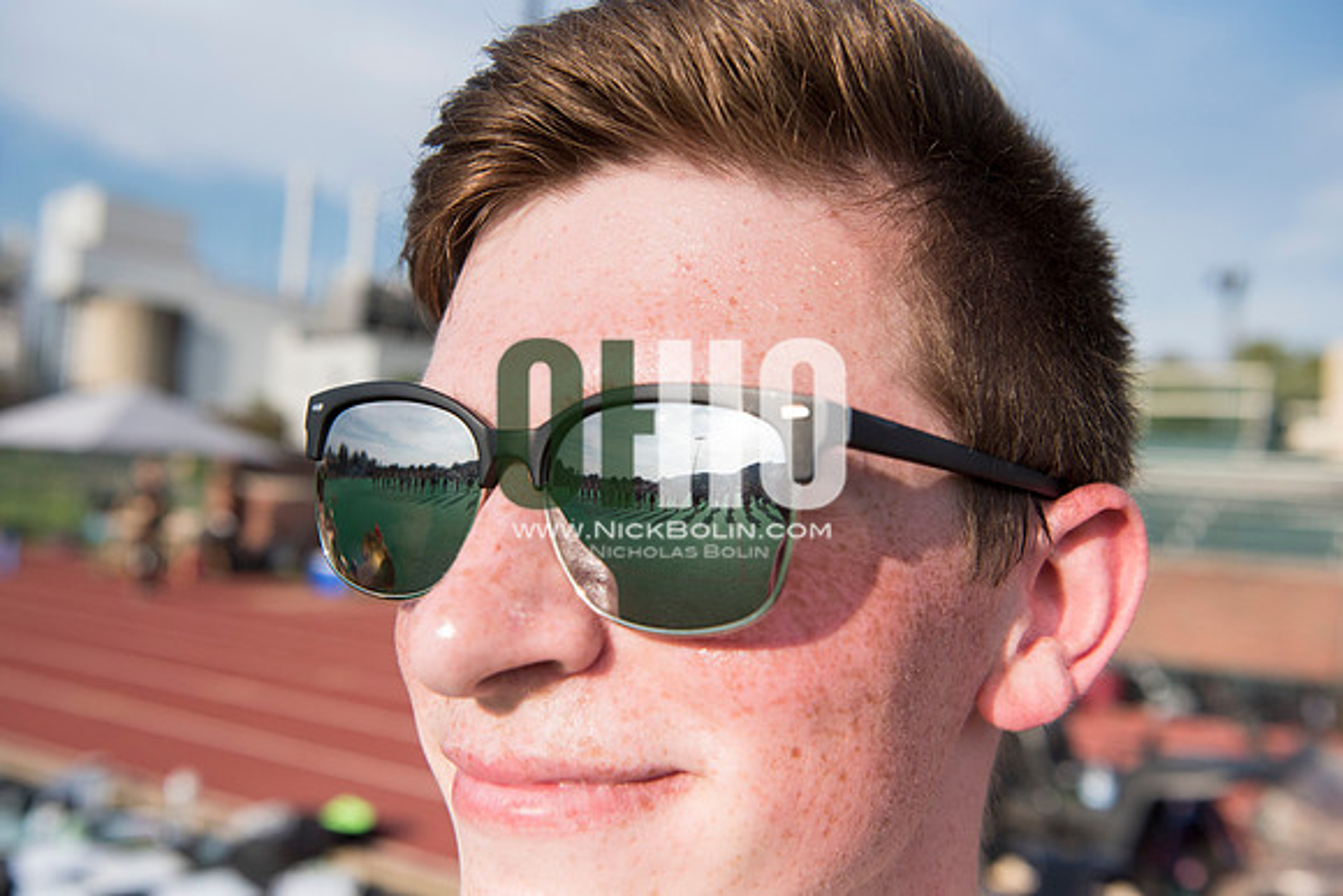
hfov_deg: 53.1
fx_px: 1343
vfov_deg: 36.9
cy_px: 448
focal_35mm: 36
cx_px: 672
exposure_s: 1/4000
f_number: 5.6
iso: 800
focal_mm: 36
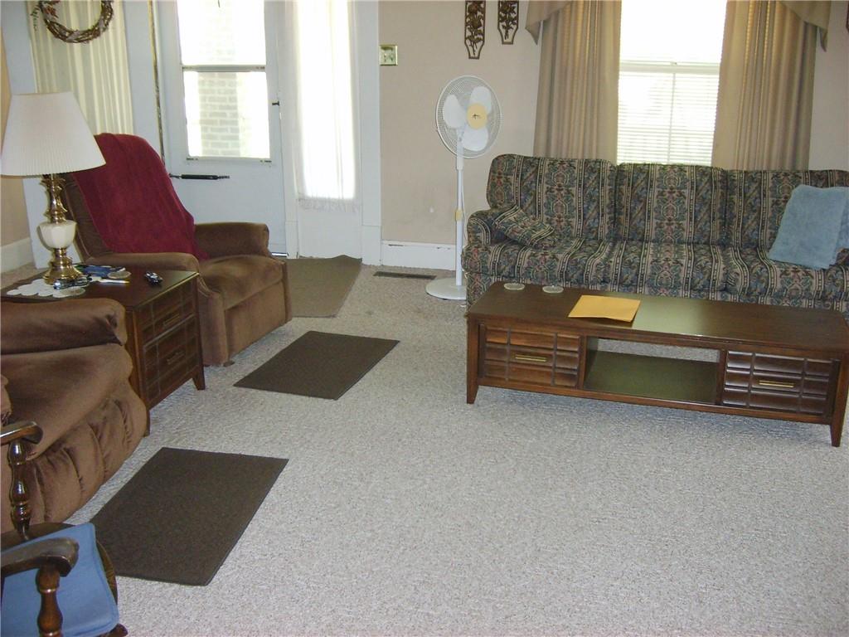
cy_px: 318
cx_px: 424
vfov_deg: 40.7
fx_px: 858
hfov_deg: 52.6
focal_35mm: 35
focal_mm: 5.8
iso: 266
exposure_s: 1/30
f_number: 2.8
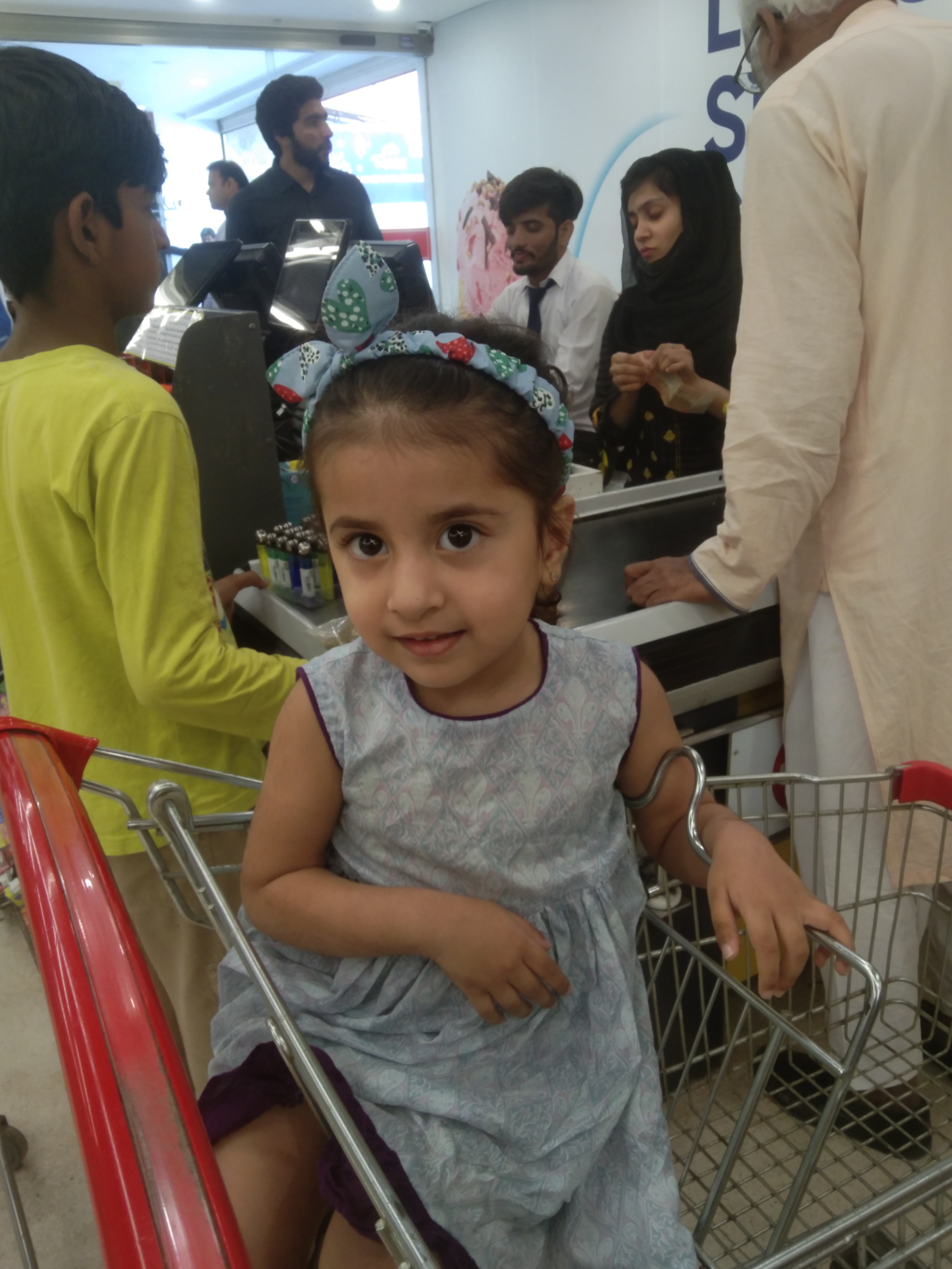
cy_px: 652
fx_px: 1137
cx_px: 474
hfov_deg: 45.4
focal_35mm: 31
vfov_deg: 58.3
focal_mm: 3.65
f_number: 2.2
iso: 185
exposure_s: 1/50
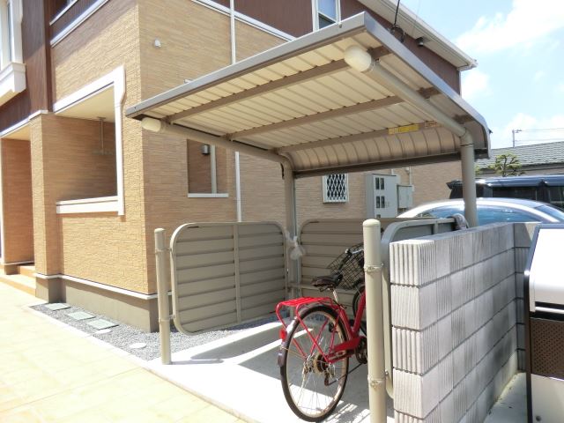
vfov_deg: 56.8
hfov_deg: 71.6
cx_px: 282
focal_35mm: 24
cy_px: 212
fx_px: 391
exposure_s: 1/500
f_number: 3.2
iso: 80
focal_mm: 4.3
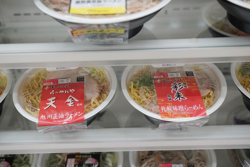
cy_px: 84
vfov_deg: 33.4
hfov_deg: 48.5
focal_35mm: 40
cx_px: 125
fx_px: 278
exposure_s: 1/160
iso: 1600
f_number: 4
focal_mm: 40
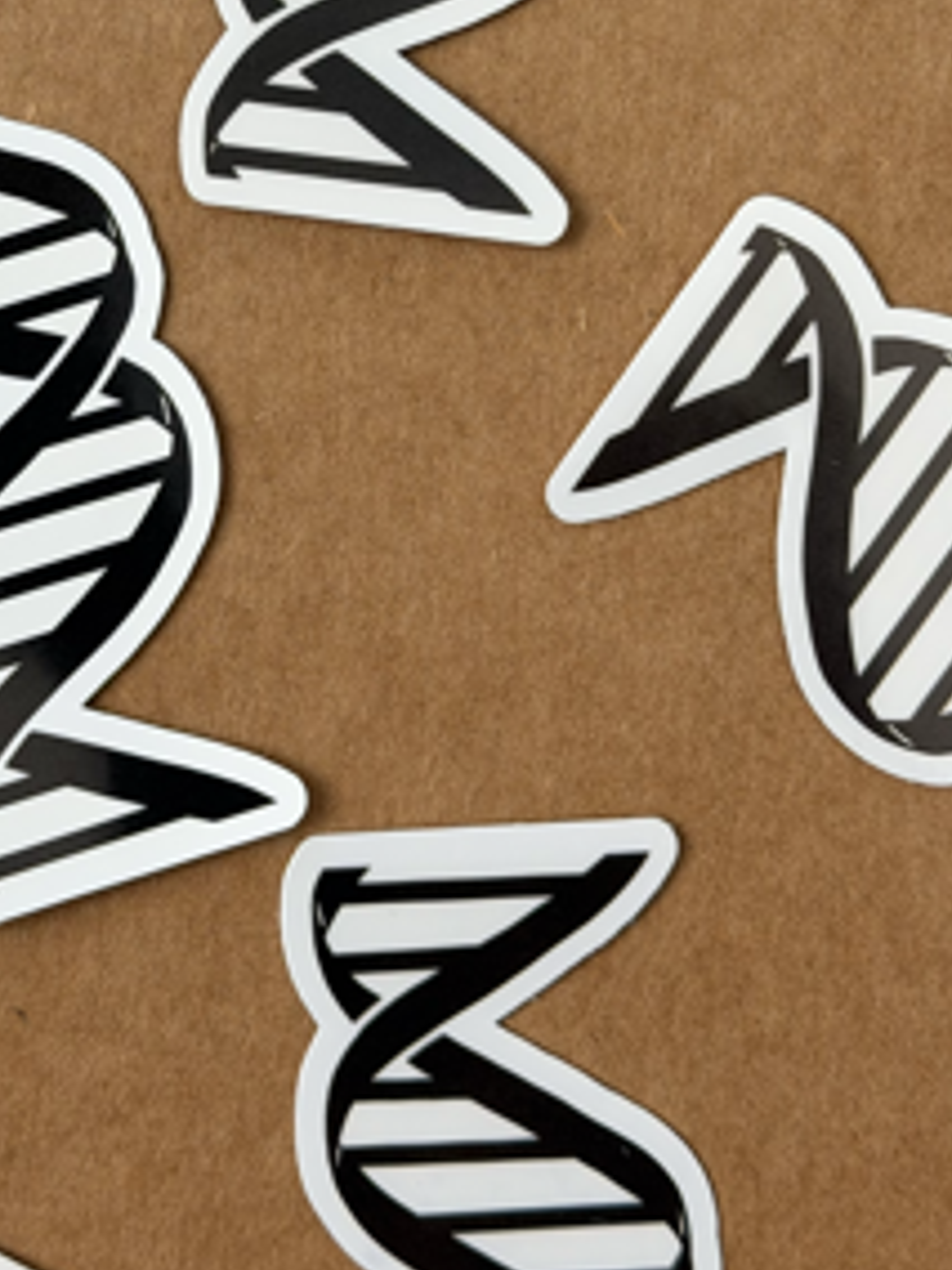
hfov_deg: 13.6
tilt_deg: -89.8
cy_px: 192
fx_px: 3960
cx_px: 139
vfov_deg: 18.0
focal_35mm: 108
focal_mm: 6.76
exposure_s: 1/466
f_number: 1.78
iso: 64
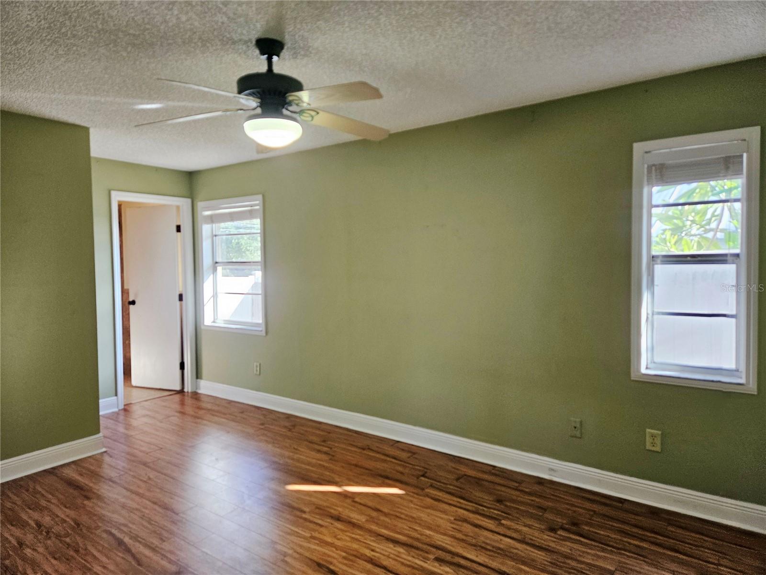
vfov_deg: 58.9
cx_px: 383
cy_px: 288
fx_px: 509
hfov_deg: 73.9
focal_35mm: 23
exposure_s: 1/120
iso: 200
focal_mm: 5.4
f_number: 1.8
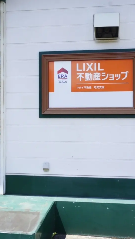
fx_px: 261
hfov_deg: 29.0
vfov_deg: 49.4
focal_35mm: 41
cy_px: 120
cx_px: 67
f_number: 9
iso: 100
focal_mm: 26
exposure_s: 1/125
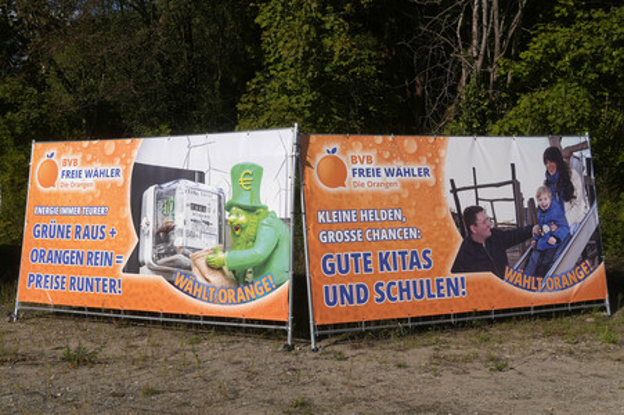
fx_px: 779
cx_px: 312
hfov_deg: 43.6
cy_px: 208
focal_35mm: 45
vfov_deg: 29.8
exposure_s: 1/2000
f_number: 5.6
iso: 100
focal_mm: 30
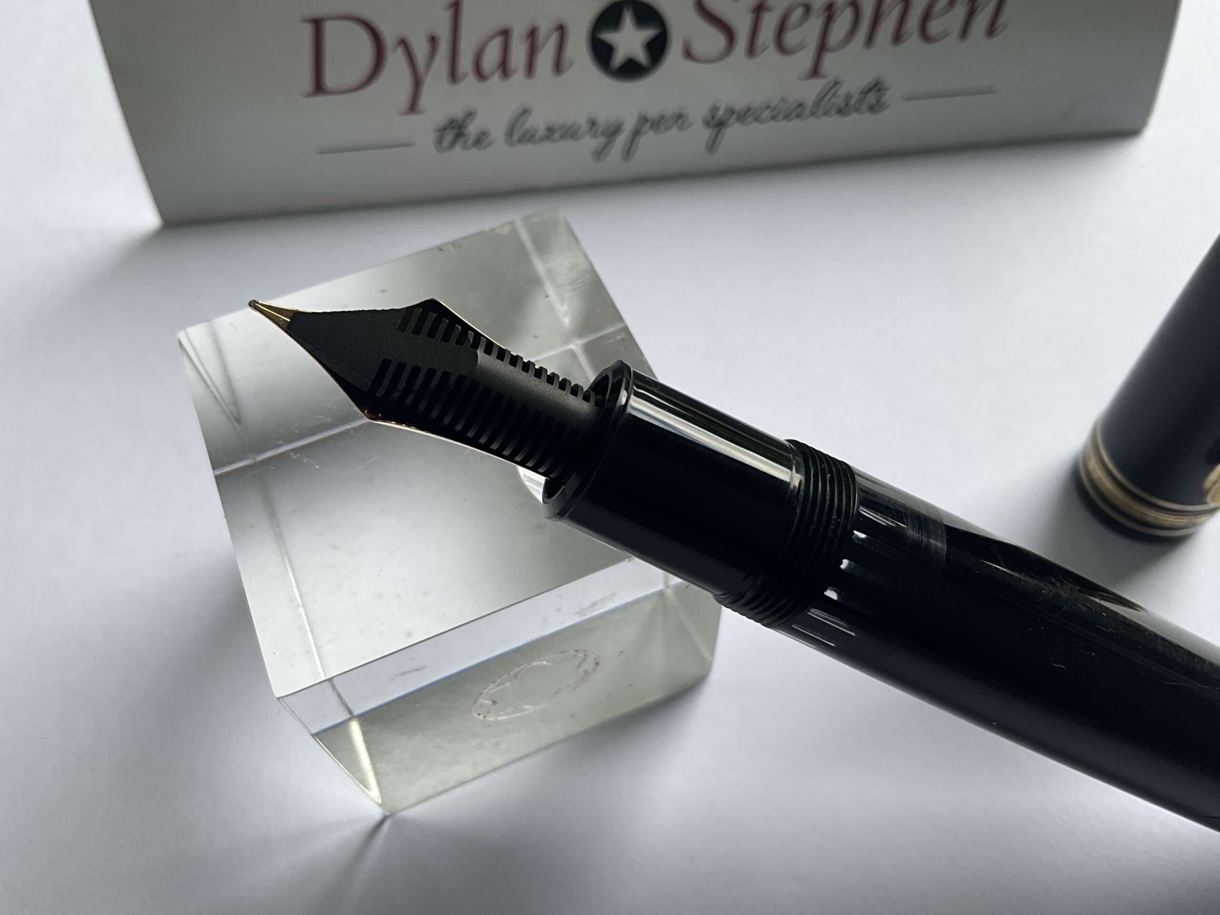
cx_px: 610
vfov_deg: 48.2
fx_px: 1022
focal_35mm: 29
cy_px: 458
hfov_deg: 61.7
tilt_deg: -59.5
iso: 16
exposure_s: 1/122
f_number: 1.8
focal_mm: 3
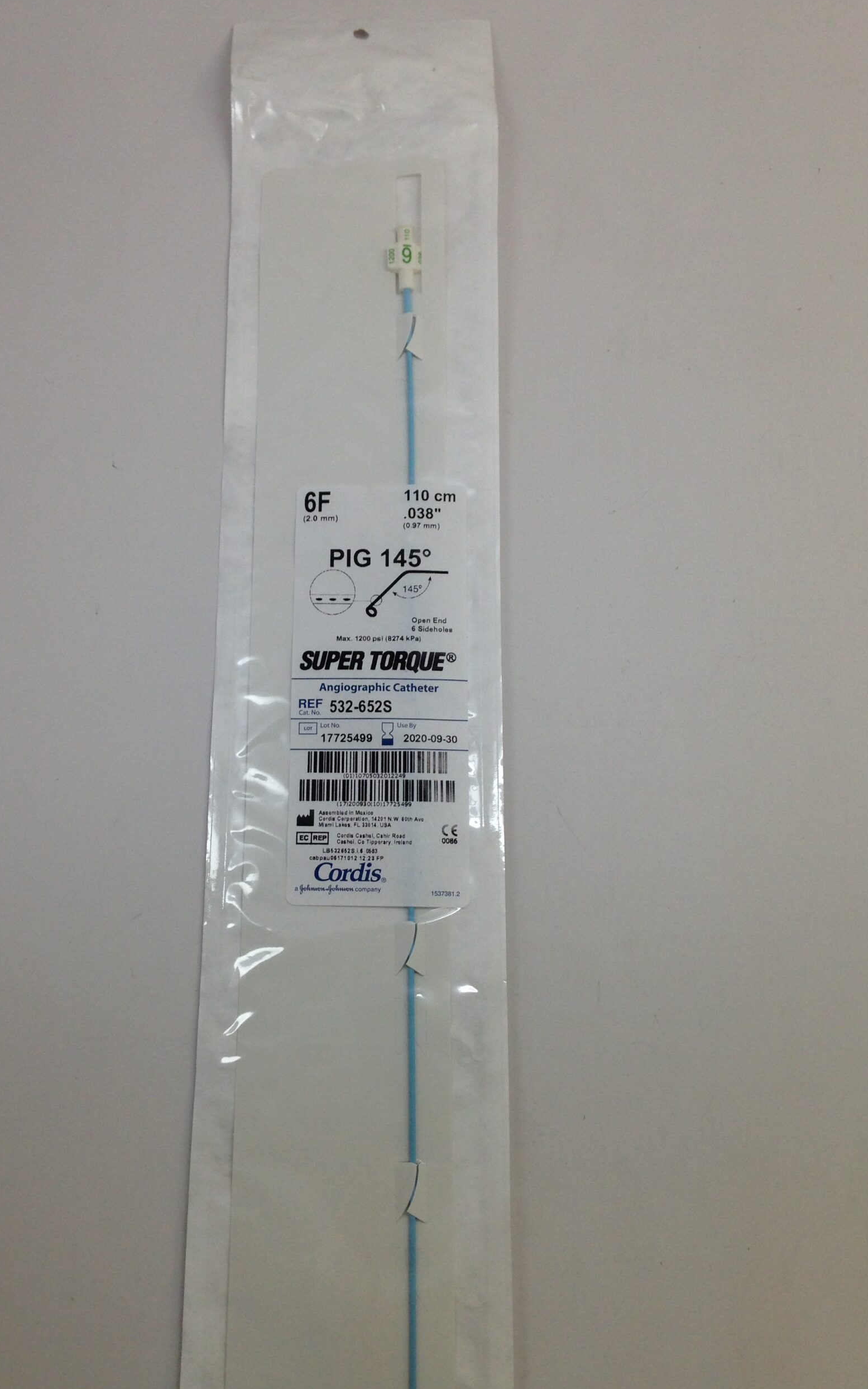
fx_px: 1362
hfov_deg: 35.3
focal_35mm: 36
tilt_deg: -75.4
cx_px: 362
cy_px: 698
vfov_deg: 54.0
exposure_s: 1/120
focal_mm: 4.12
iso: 50
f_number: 2.4
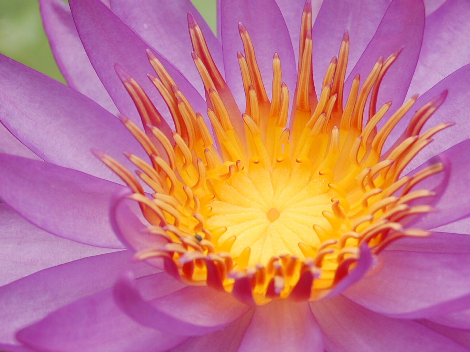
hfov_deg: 14.3
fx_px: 1874
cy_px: 216
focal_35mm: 138
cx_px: 239
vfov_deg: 10.7
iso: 200
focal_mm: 48
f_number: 9
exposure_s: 1/250
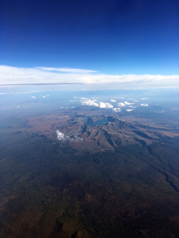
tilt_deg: -12.4
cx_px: 90
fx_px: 200
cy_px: 119
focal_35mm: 29
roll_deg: -1.0
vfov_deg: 61.7
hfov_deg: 48.2
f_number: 2.2
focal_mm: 4.15
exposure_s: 1/2024
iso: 25
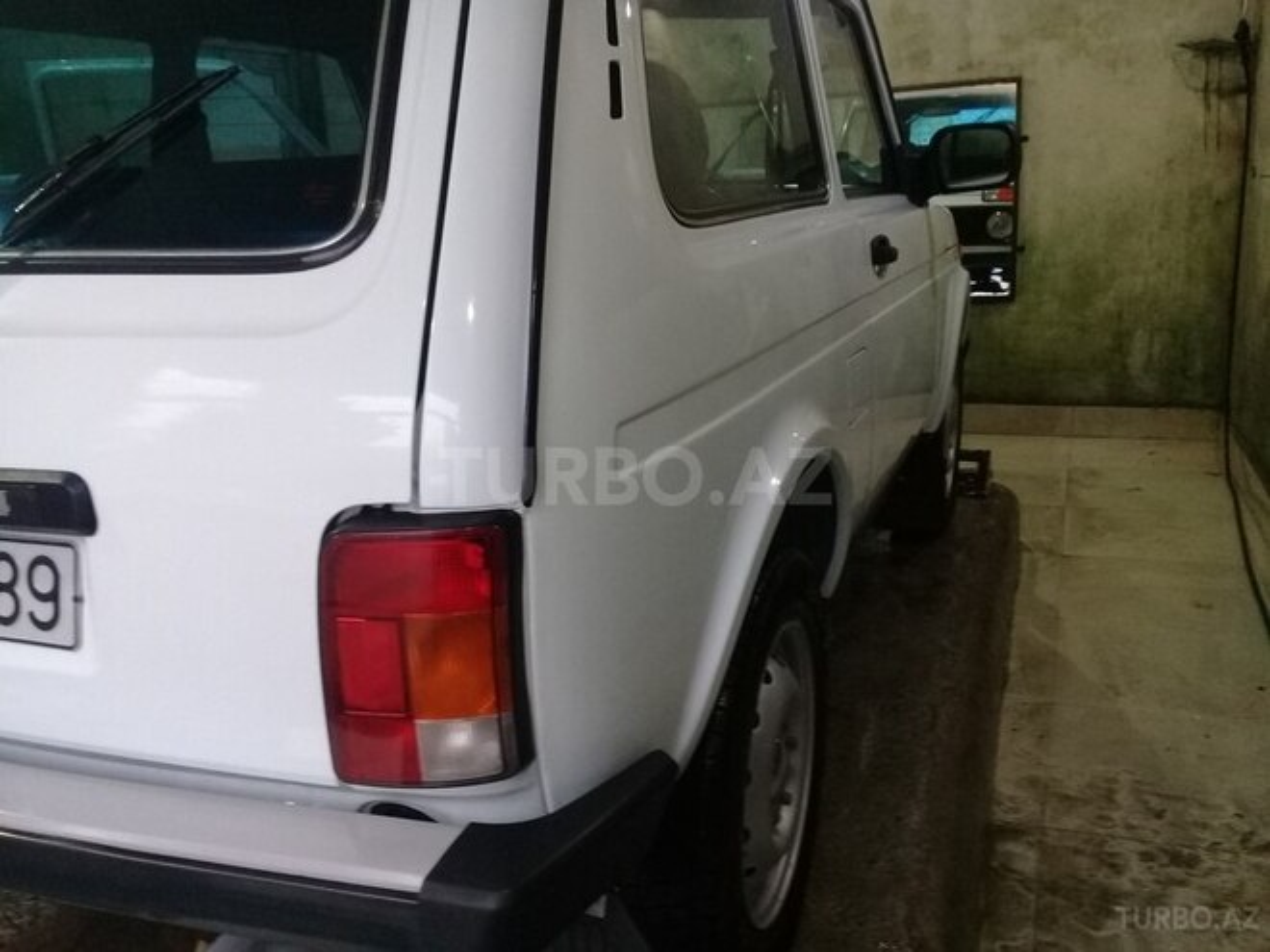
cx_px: 635
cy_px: 476
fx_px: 1137
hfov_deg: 58.4
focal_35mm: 31
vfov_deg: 45.4
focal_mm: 3.3
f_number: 2.2
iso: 200
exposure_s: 1/33
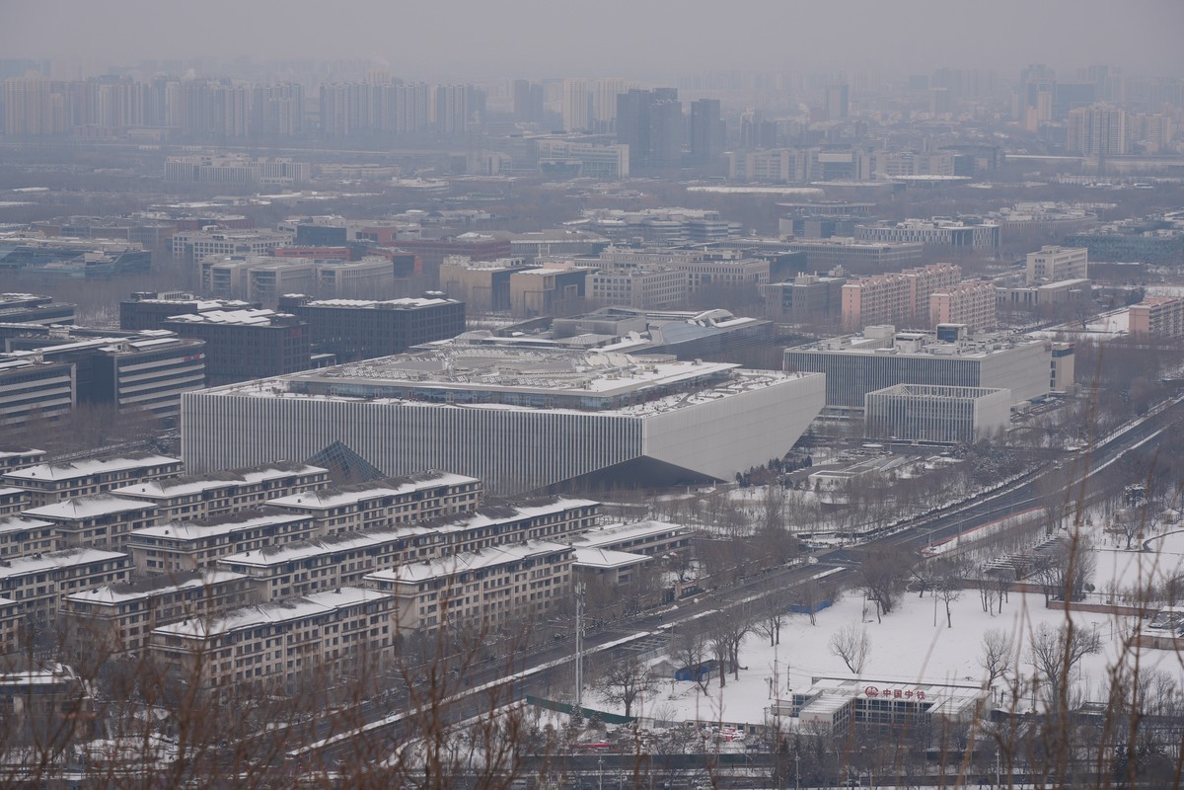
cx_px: 592
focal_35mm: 105
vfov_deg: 13.0
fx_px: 3453
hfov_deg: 19.5
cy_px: 395
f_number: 7.1
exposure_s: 1/200
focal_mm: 105
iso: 100
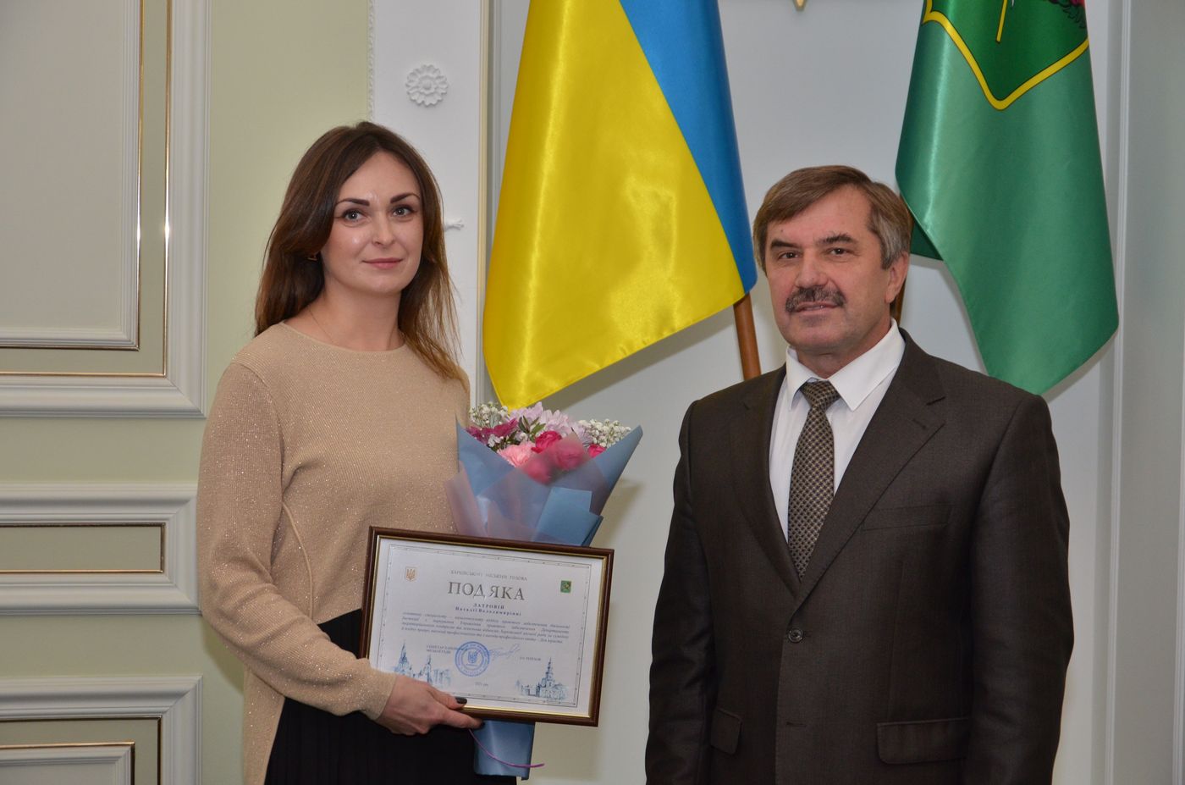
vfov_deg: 18.1
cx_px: 592
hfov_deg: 27.0
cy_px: 392
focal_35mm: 75
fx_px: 2463
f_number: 5
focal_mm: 50
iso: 800
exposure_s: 1/250
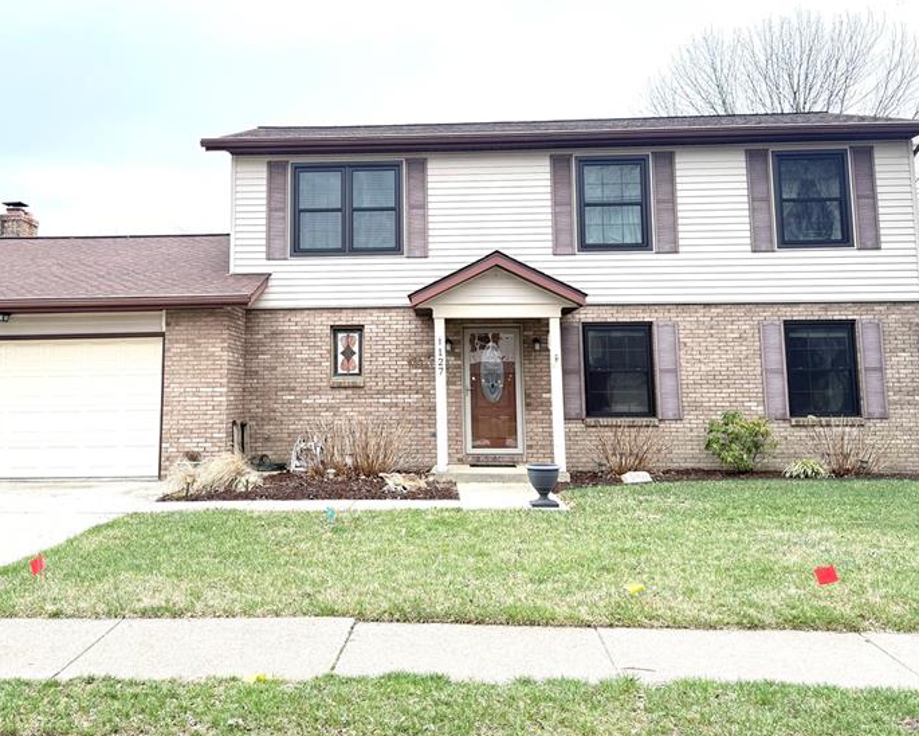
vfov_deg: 41.8
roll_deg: +1.2
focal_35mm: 35
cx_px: 394
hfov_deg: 51.4
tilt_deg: +9.4
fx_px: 952
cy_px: 259
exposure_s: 1/146
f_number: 1.78
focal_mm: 6.76
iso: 100
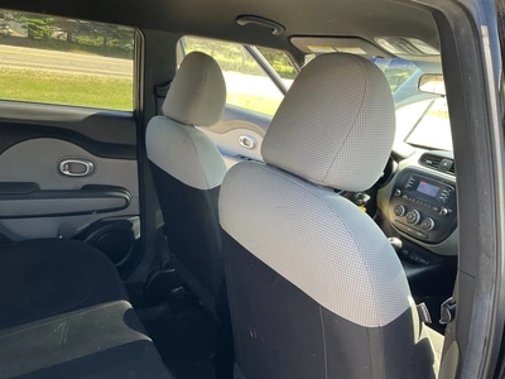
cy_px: 190
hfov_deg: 61.7
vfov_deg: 48.2
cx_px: 252
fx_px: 423
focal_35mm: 29
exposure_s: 1/122
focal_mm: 3
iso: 40
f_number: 1.8
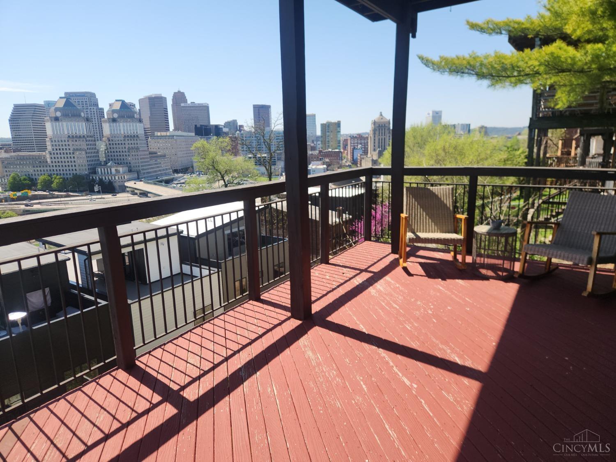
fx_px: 409
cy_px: 231
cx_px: 308
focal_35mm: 23
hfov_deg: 73.9
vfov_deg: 58.9
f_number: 1.8
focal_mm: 5.4
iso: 20
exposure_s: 1/1111
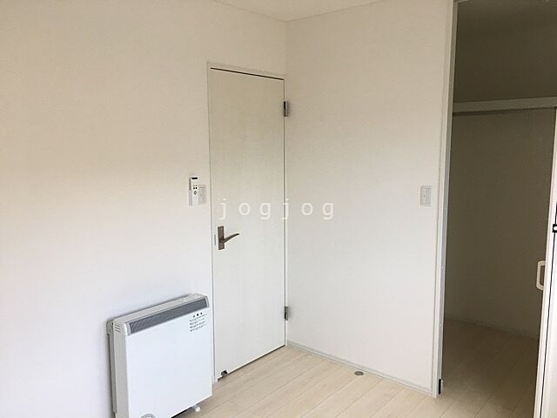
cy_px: 209
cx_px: 278
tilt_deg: -7.3
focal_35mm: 29
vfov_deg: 48.2
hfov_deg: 61.7
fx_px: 467
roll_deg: +1.1
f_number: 2.2
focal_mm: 4.15
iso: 32
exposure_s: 1/33
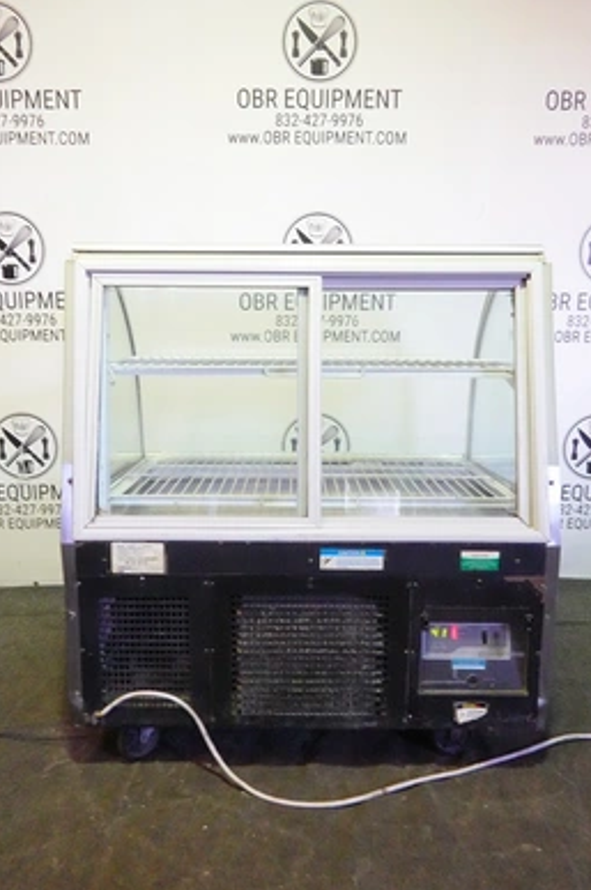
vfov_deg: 62.0
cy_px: 451
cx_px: 299
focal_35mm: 30
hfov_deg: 43.5
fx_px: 741
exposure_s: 1/15
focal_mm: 10.83
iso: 3200
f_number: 11
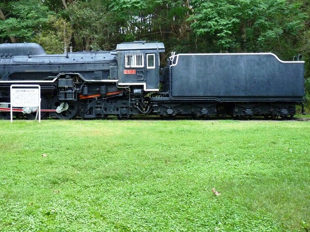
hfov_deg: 50.5
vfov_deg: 39.6
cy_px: 100
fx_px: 322
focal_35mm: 36
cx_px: 107
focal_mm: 4.8
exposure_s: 1/30
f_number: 2.8
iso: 400
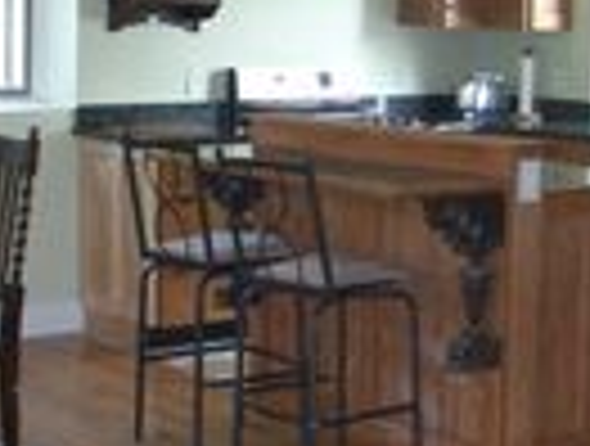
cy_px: 149
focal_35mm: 98
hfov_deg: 20.0
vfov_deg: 15.1
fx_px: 1675
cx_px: 279
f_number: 2.6
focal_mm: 5.8
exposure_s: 1/60
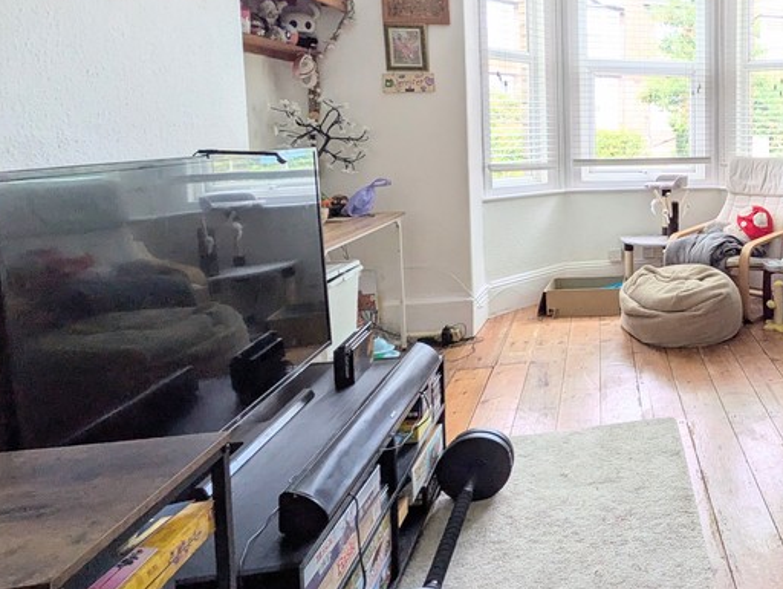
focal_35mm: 28
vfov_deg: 48.5
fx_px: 634
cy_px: 174
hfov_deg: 51.8
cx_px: 769
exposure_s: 1/135
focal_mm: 1.83
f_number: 2.2
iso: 58
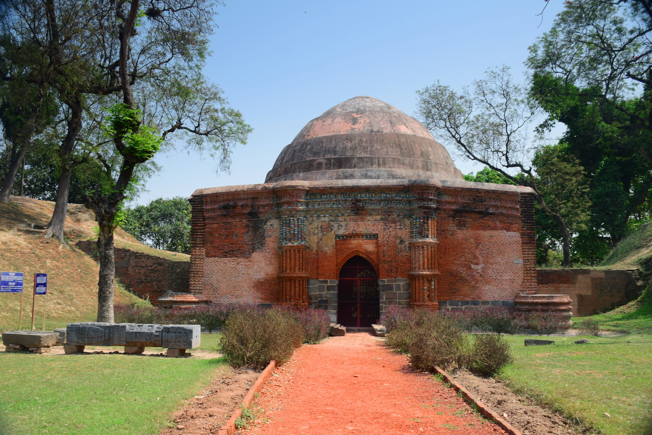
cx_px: 326
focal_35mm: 34
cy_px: 218
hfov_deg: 55.1
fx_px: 625
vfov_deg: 38.4
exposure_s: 1/250
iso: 160
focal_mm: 23
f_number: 7.1
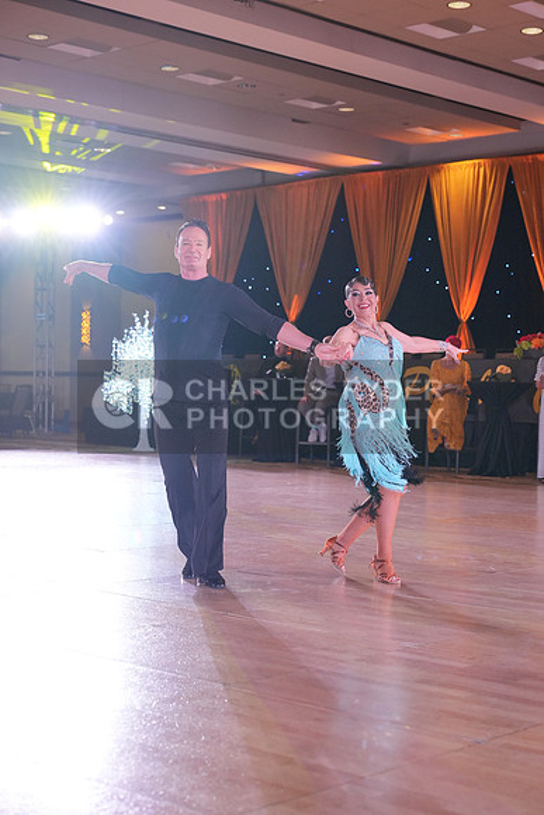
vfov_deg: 32.9
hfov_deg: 22.3
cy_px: 408
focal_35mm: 61
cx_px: 272
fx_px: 1382
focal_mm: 61
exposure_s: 1/400
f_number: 4
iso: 2500
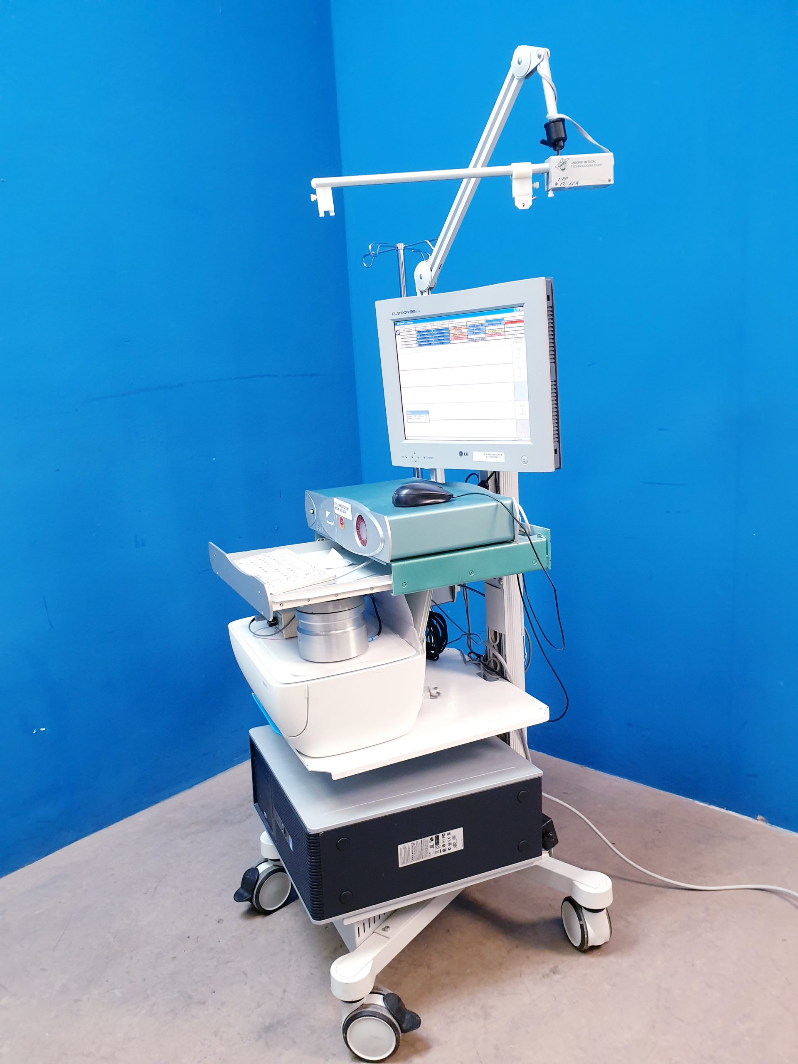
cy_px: 532
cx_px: 399
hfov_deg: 53.1
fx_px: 799
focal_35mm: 26
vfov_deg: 67.3
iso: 320
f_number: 2.4
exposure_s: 1/50
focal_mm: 4.3
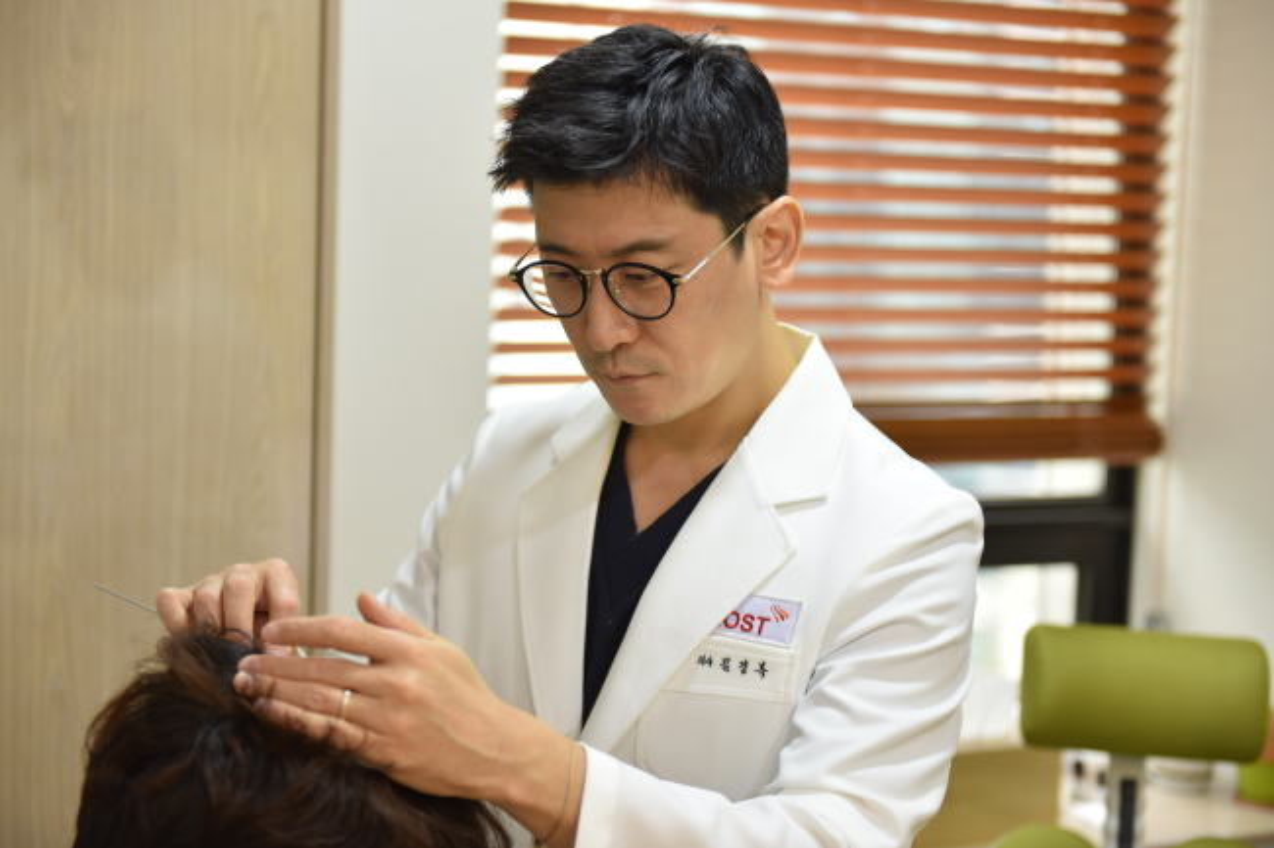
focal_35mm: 60
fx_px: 2123
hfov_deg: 33.4
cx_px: 637
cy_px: 424
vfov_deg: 22.6
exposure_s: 1/125
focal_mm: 60
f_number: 2.8
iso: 640
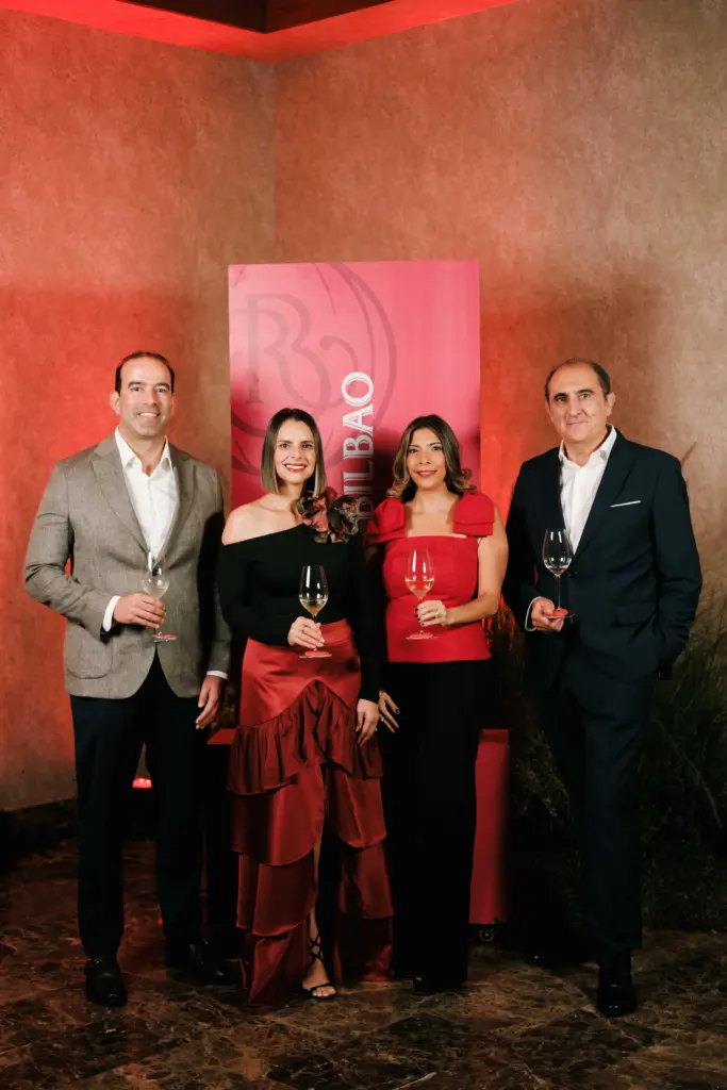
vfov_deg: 39.6
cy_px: 545
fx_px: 1514
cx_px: 364
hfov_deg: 27.0
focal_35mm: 50
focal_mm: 33
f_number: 1.4
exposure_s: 1/200
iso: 320
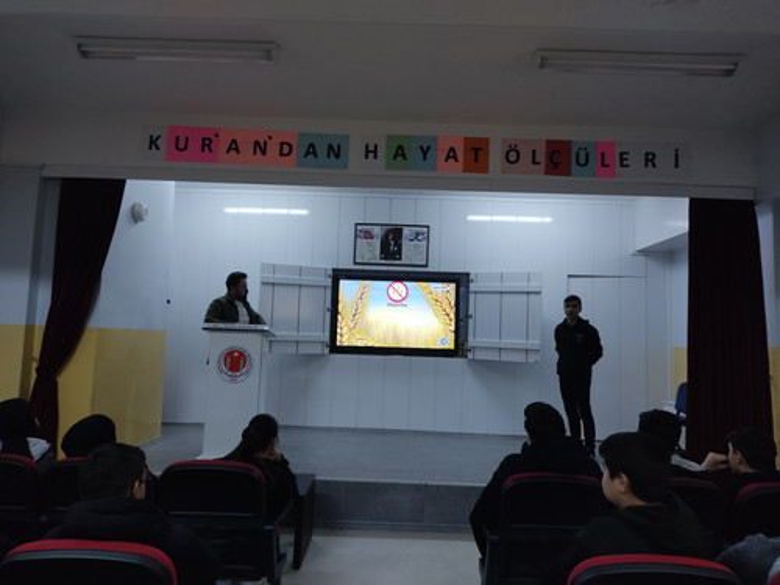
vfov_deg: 53.1
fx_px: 586
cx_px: 390
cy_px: 292
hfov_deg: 67.3
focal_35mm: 26
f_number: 1.79
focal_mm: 4.74
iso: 252
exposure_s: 1/33
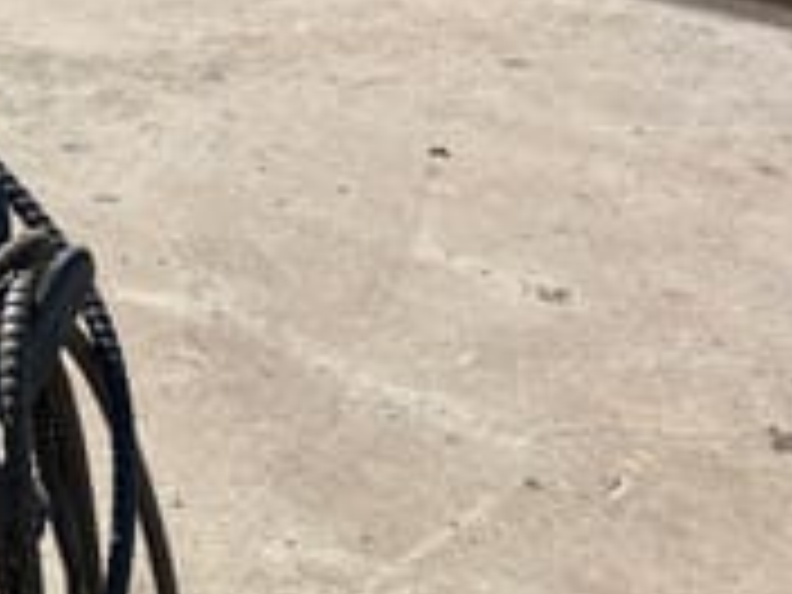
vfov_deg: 19.3
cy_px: 610
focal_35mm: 74
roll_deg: +0.8
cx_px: -302
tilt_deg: -36.5
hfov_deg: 22.8
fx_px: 1693
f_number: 1.6
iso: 50
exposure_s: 1/3049
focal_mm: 5.1
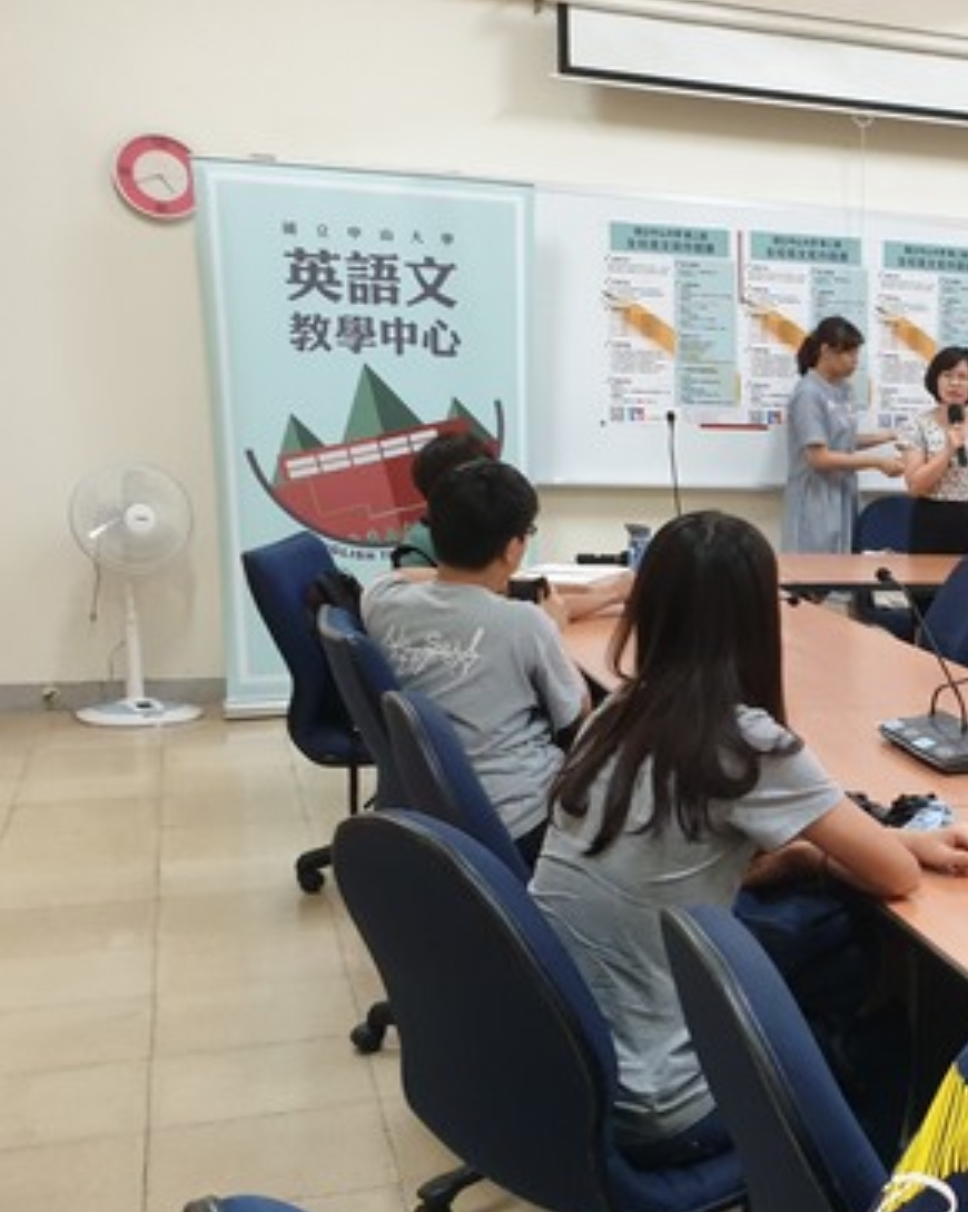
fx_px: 1756
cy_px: 713
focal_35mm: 49
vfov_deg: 37.9
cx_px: 1142
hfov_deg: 27.4
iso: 400
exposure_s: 1/60
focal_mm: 4.3
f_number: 2.4
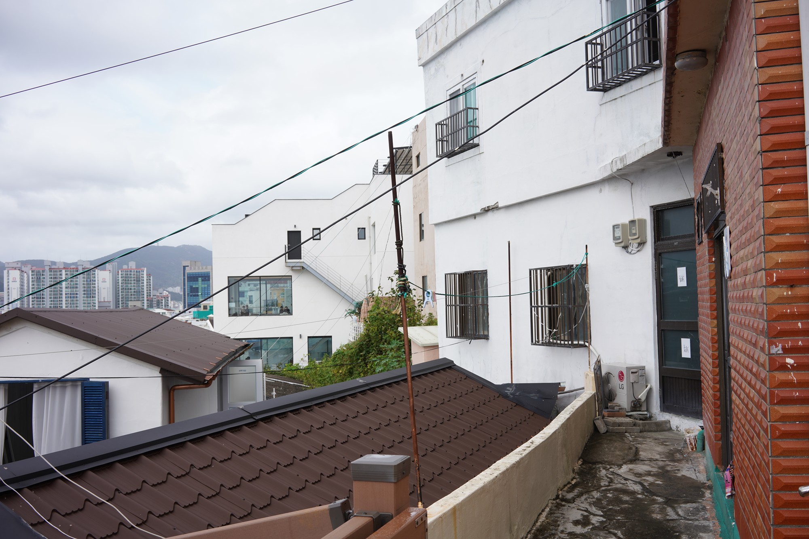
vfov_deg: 37.9
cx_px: 404
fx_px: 787
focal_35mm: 35
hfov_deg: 54.4
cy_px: 270
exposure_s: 1/100
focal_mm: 35
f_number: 11
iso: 100
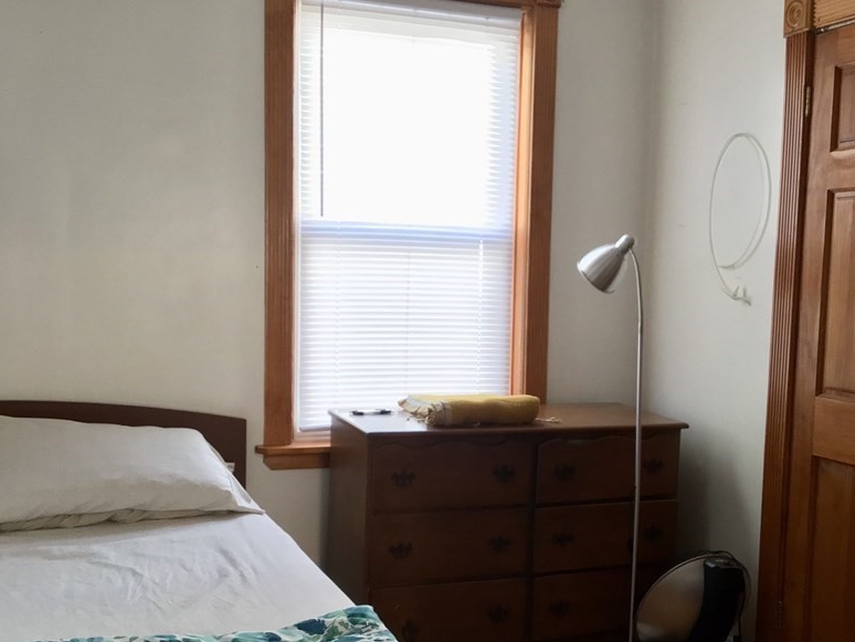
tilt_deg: -5.8
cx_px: 455
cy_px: 371
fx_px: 1013
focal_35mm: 41
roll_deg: -1.5
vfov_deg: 35.1
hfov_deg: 45.7
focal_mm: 3.3
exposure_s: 1/30
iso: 125
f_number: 2.4
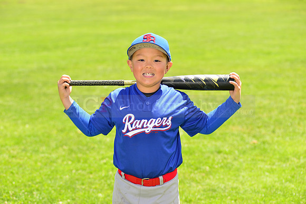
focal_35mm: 95
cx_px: 153
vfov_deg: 14.4
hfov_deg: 21.5
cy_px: 102
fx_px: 808
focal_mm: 95
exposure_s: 1/250
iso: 100
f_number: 5
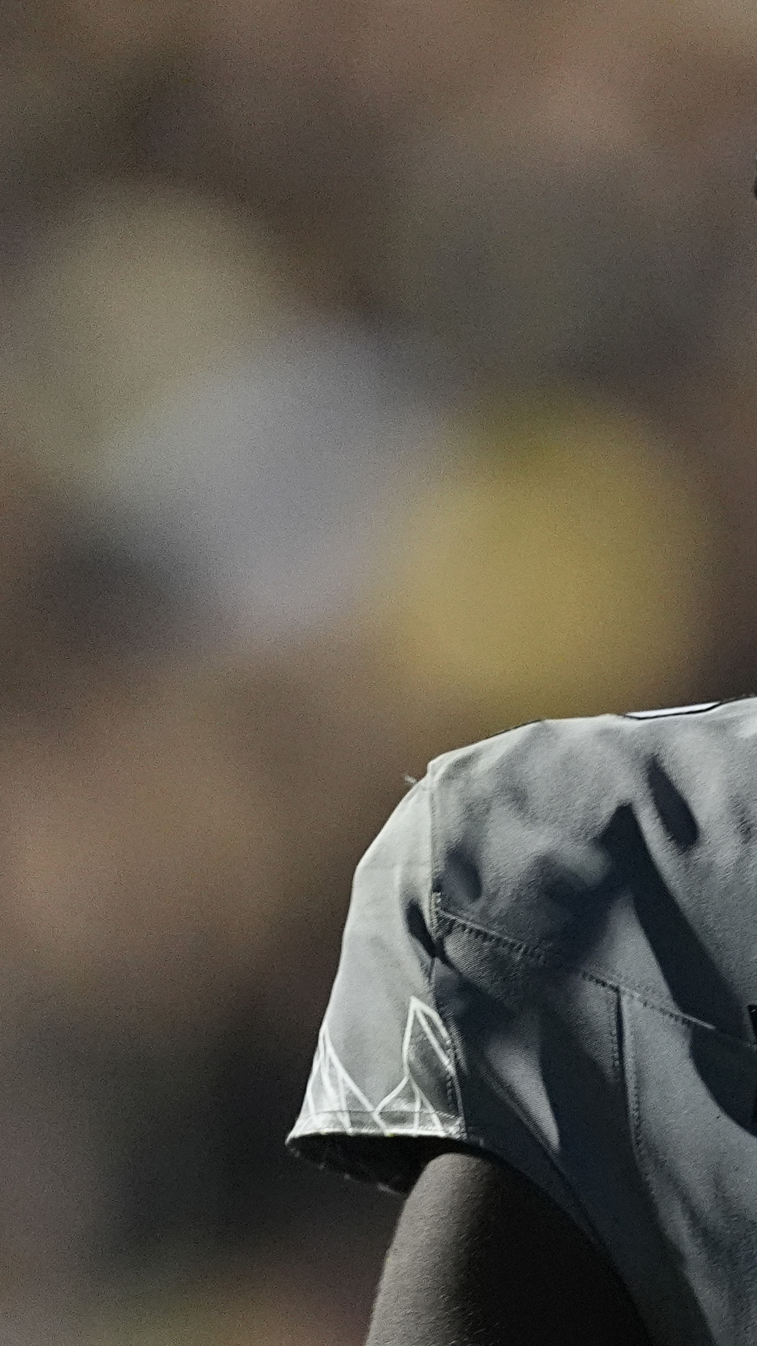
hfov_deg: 0.8
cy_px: 811
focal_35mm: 1619
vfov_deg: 1.3
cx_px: 1128
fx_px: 57776
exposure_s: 1/1000
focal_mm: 600
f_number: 4
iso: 6400
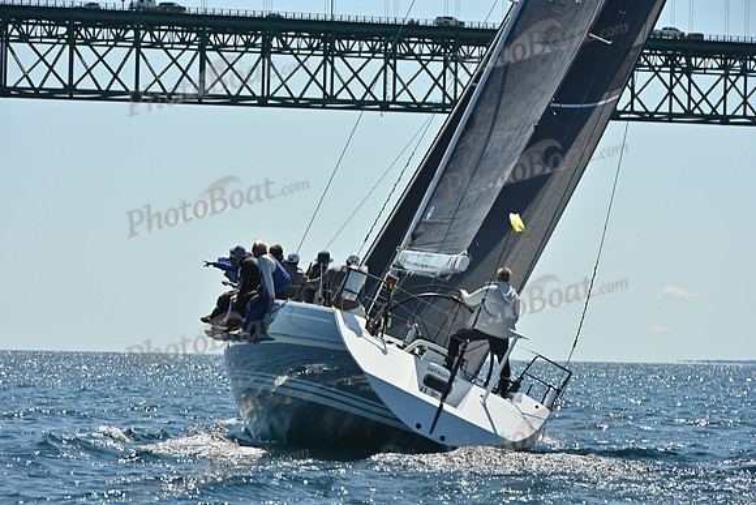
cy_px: 252
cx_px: 378
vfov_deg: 6.9
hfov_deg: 10.3
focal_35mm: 200
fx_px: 4201
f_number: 10
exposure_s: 1/1000
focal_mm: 200
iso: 320
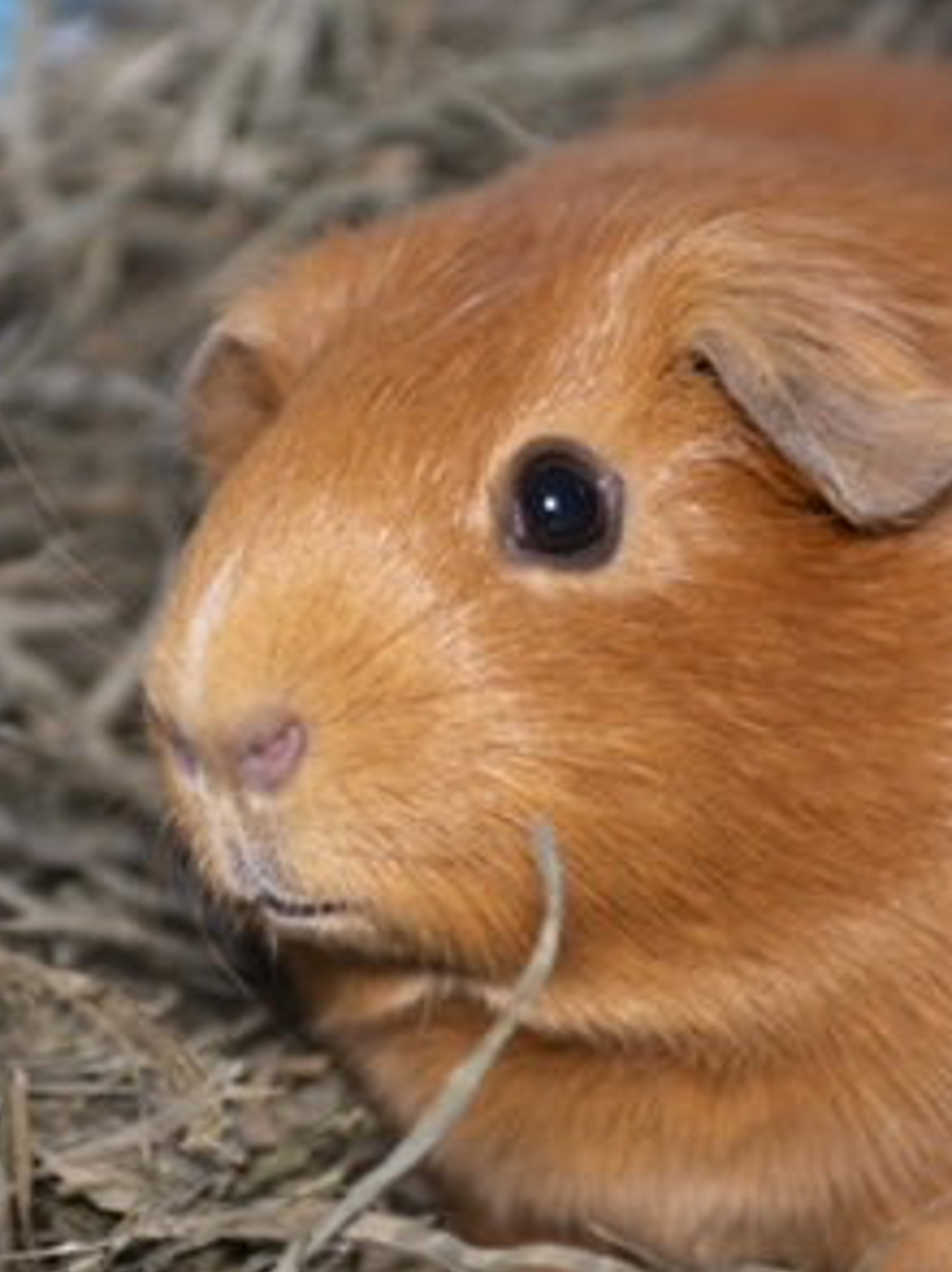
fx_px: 5545
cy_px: 610
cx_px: 415
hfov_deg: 9.8
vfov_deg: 13.1
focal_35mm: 151
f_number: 2.8
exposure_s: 1/60
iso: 500
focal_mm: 48
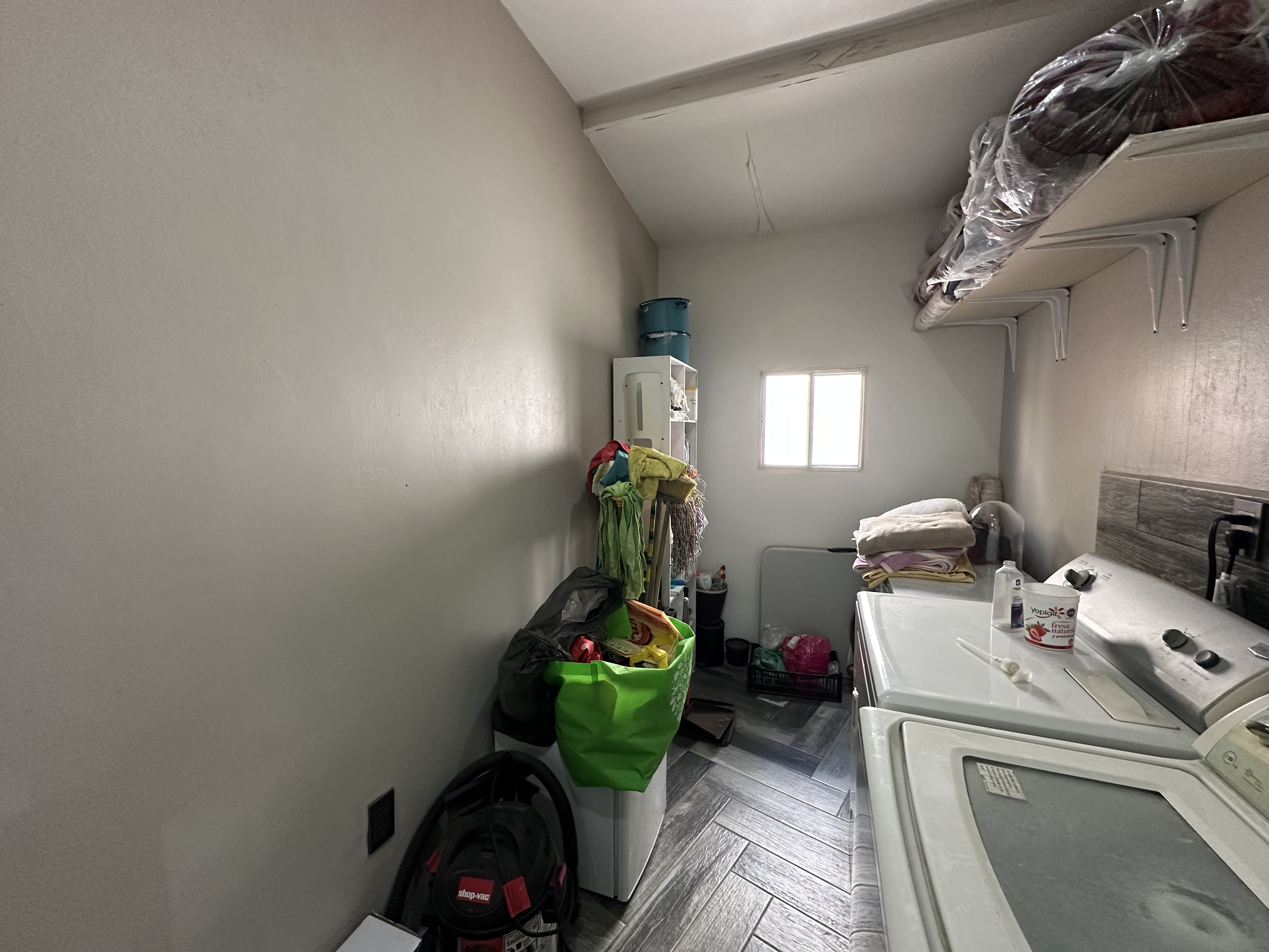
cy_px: 476
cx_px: 634
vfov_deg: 85.7
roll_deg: +0.0
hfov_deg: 102.1
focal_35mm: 14
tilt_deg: -4.7
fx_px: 513
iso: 320
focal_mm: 2.22
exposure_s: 1/90
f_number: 2.2
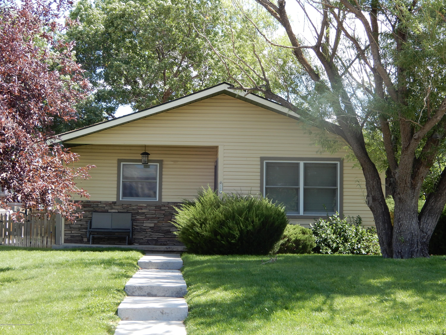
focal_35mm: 65
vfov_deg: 22.6
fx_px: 837
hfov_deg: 29.8
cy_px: 168
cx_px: 223
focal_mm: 11.6
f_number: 4.5
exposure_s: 1/125
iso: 80
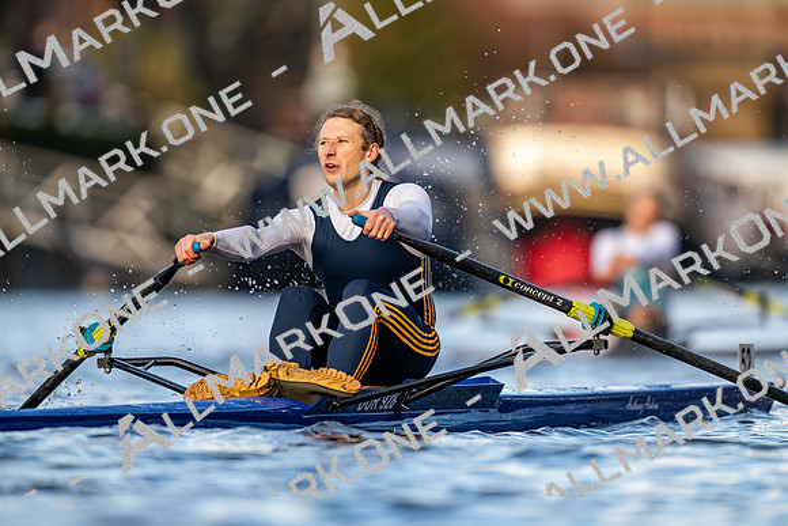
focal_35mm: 600
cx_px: 394
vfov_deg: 2.3
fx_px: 13136
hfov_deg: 3.4
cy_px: 263
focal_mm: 600
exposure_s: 1/2500
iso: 720
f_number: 4
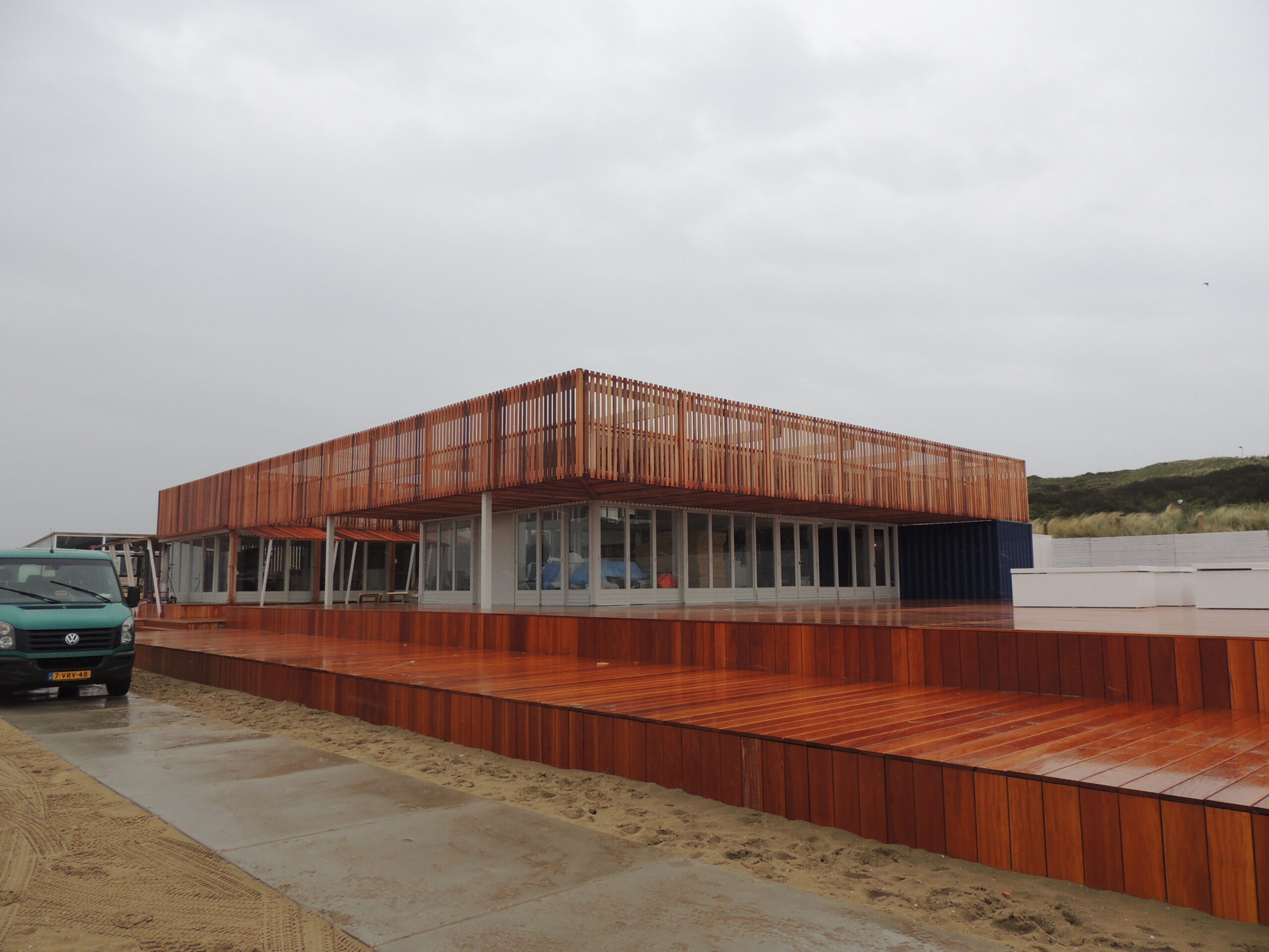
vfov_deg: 56.8
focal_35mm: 24
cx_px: 634
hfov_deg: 71.6
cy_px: 476
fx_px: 880
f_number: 3
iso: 100
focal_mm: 4.3
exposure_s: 1/1000
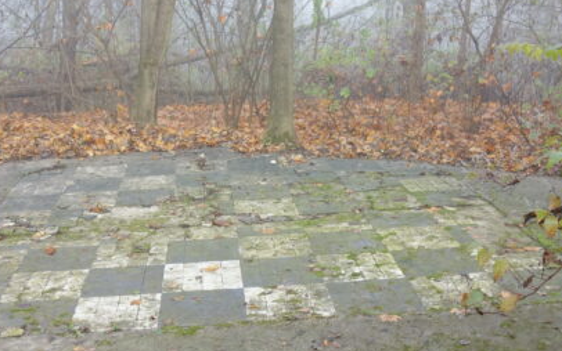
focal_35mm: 54
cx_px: 228
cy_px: 171
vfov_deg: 24.0
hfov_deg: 37.4
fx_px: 827
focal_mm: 10.4
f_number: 4
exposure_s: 1/100
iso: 200
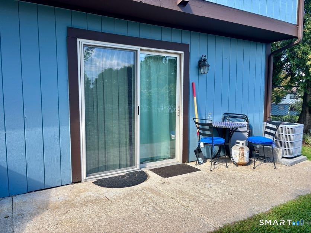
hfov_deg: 67.3
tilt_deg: -5.7
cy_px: 116
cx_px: 156
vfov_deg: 53.1
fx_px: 234
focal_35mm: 26
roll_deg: +0.4
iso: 50
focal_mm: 5.96
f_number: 1.6
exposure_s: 1/622
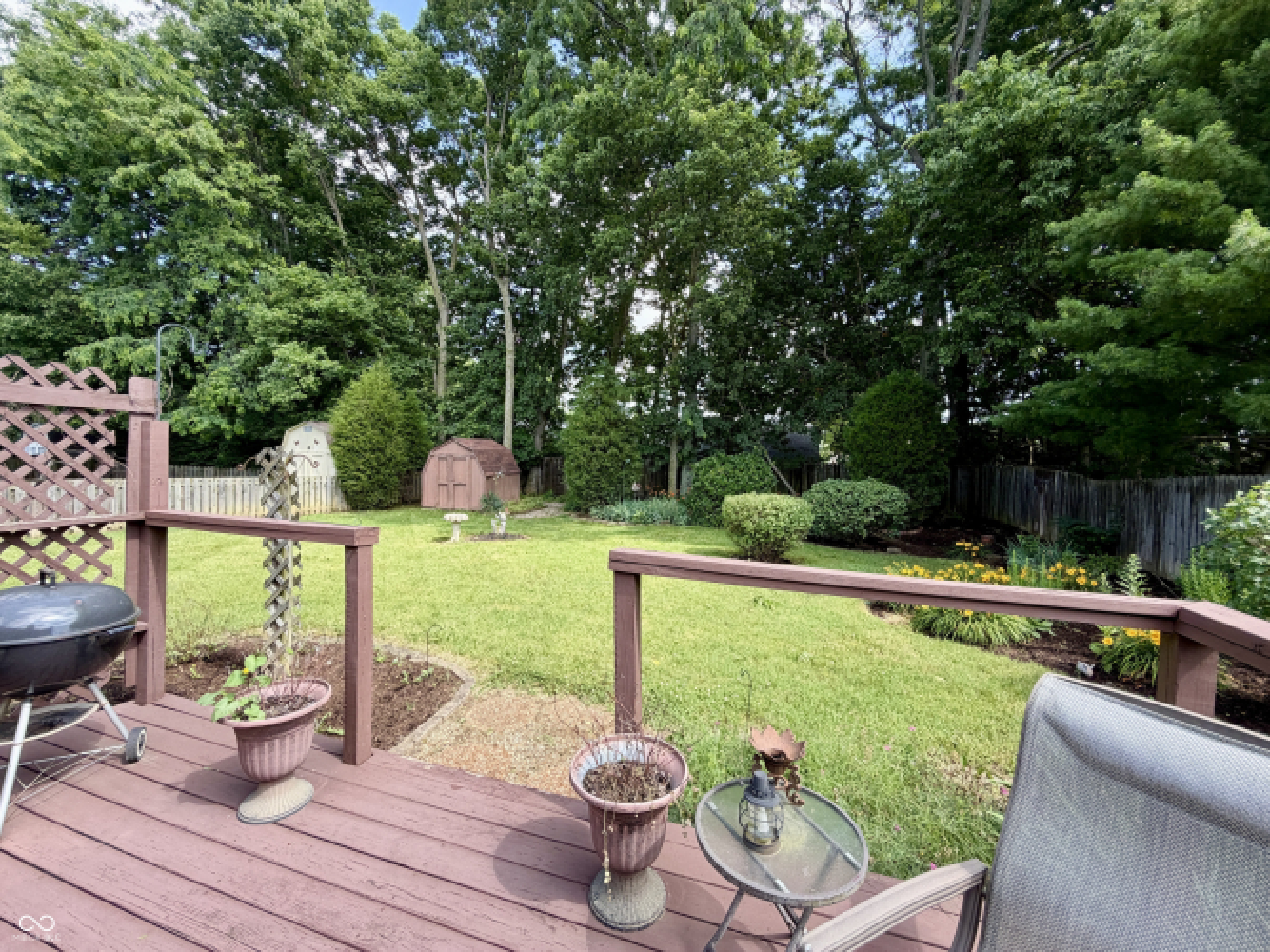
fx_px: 514
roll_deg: -1.3
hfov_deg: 102.1
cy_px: 476
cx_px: 635
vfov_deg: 85.7
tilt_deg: -0.3
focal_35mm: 14
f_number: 2.2
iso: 50
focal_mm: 2.22
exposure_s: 1/376
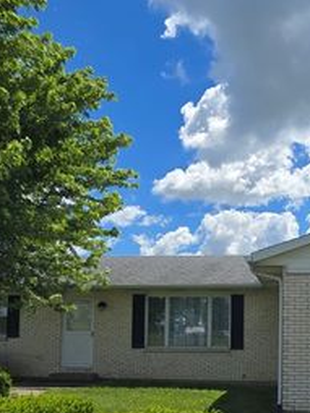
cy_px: 305
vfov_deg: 51.9
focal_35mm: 34
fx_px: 406
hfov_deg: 39.6
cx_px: 260
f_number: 2.2
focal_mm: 2.2
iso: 50
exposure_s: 1/3778
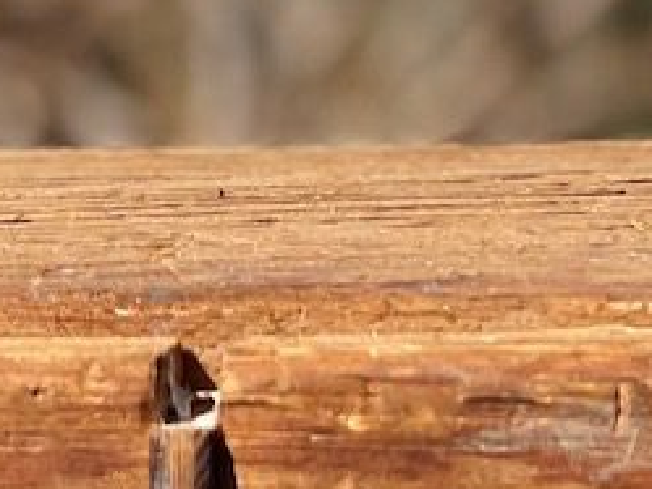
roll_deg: -2.7
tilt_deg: +1.0
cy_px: -264
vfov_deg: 7.0
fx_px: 3938
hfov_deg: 9.1
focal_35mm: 209
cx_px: 1123
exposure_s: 1/1712
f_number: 2
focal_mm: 6
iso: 25
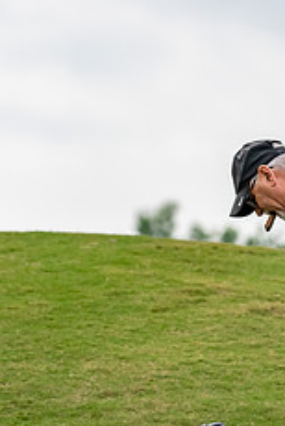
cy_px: 230
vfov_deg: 3.3
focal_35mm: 615
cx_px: 276
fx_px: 7281
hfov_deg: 2.2
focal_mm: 210
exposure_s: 1/2000
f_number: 5.6
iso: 1000
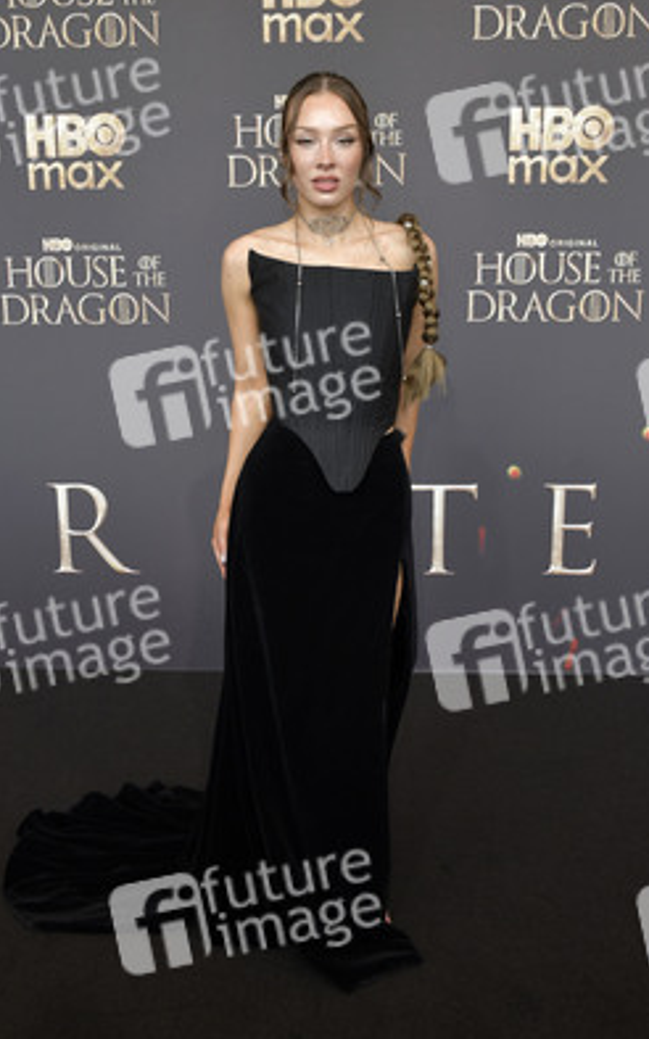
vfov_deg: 62.9
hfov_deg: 41.8
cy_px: 517
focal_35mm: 30
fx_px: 850
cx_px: 322
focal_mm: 29
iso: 400
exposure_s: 1/250
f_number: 6.3
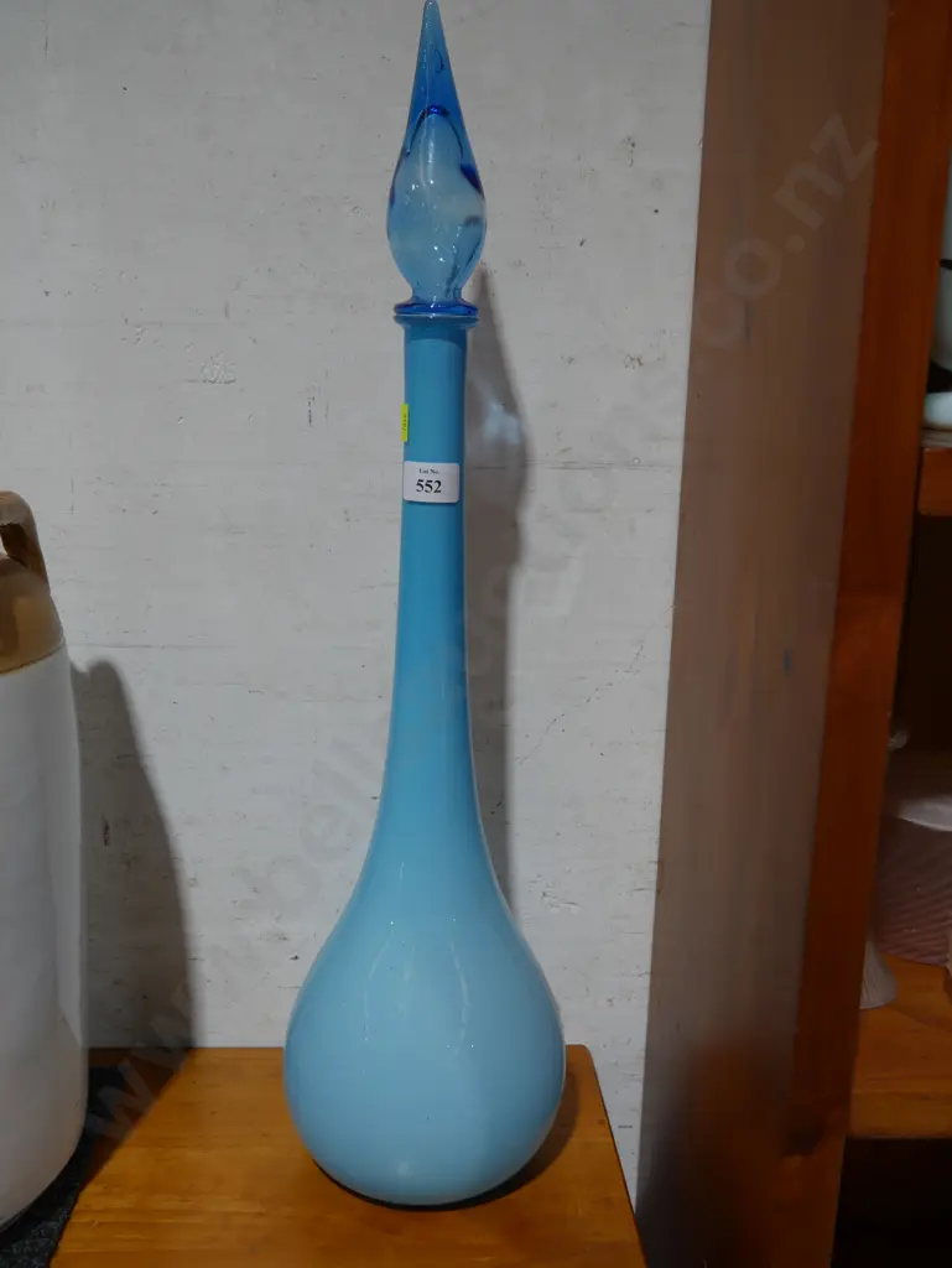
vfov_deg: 56.8
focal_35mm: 32
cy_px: 634
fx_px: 1172
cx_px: 476
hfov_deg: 44.2
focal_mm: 16
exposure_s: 1/80
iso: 200
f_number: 3.6
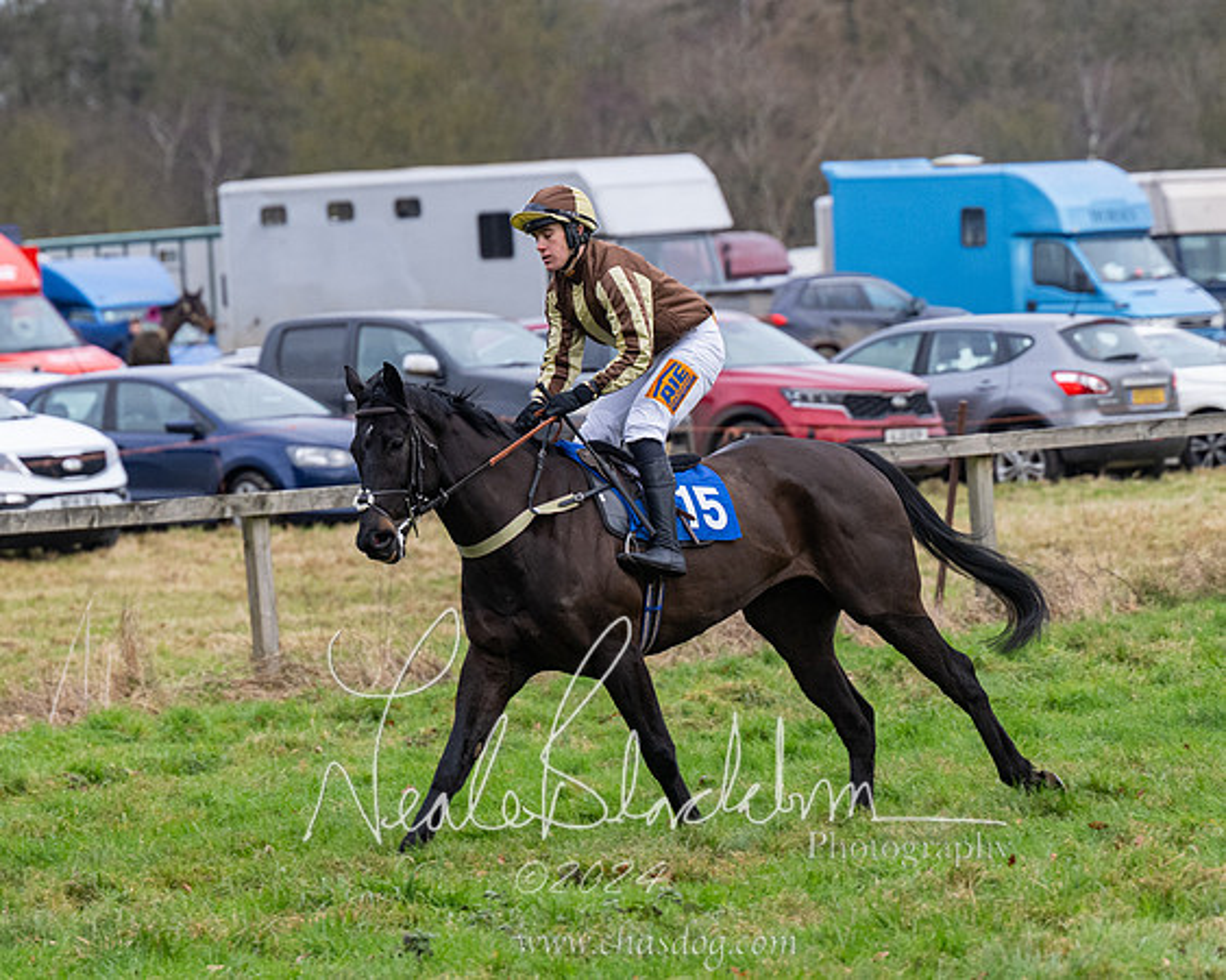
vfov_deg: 4.7
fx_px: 11952
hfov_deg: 5.9
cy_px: 484
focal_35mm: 330
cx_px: 570
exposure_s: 1/640
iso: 800
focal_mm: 190
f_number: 5
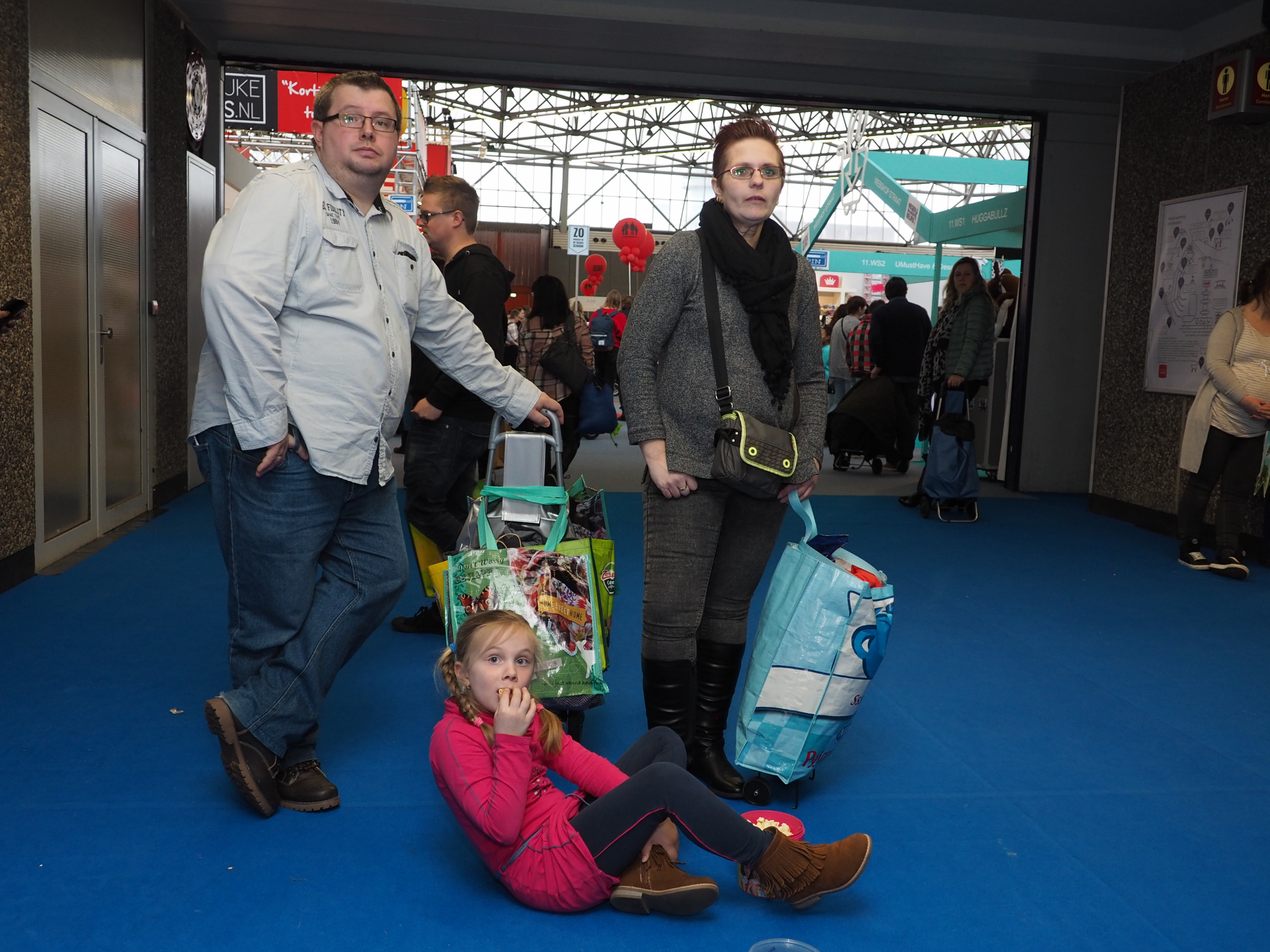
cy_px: 476
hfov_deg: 56.8
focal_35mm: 32
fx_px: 1174
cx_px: 635
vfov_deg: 44.2
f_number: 4.1
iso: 800
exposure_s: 1/125
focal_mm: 16
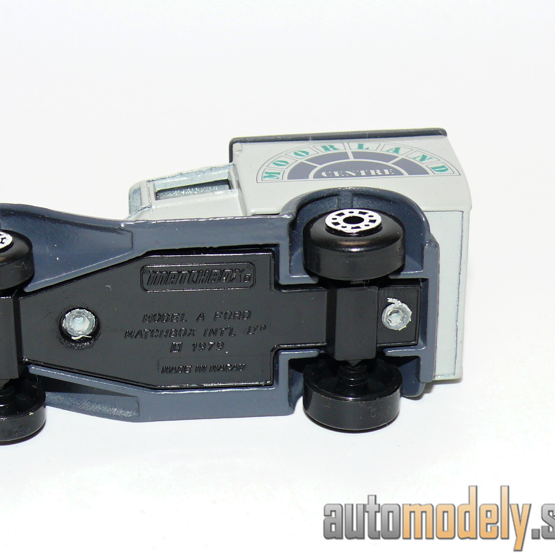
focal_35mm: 103
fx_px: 1868
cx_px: 216
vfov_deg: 16.9
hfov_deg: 16.9
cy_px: 278
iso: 100
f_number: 4
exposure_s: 1/30
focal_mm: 12.3
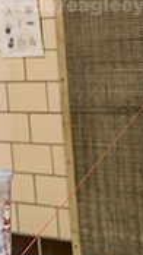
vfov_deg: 16.0
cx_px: -185
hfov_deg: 8.4
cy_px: 36
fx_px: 896
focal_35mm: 133
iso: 1000
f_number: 2.8
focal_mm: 38
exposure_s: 1/160
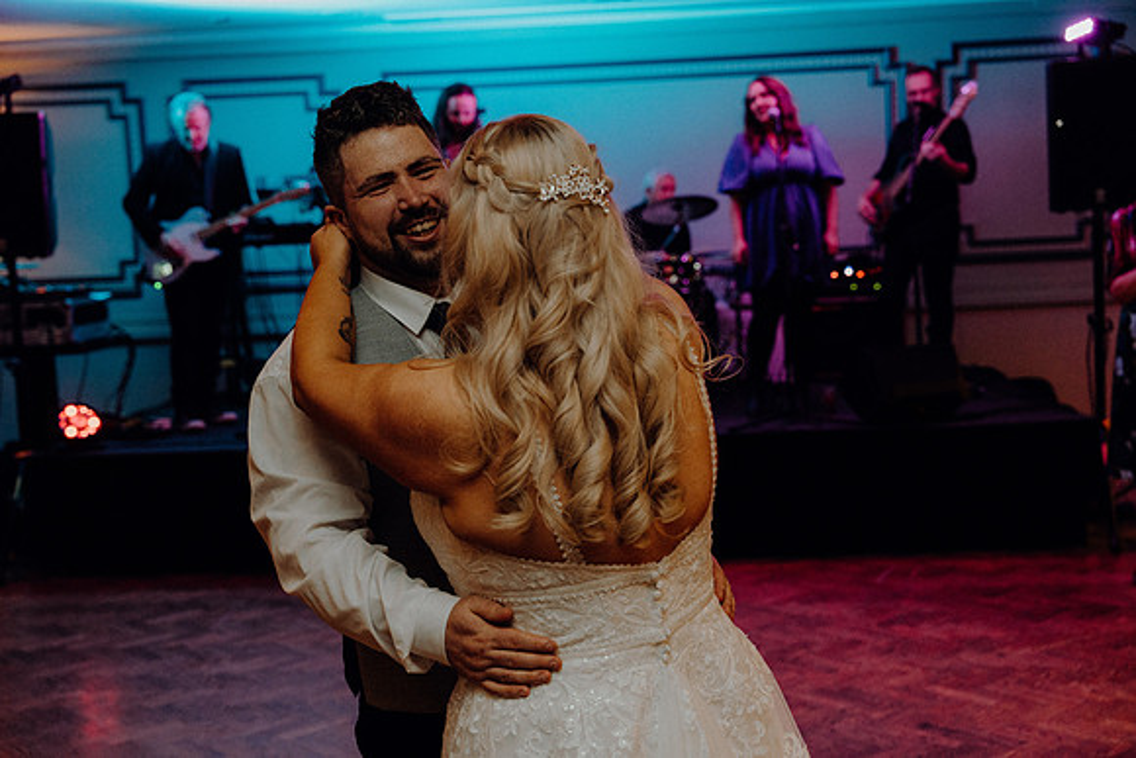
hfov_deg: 41.1
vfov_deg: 28.1
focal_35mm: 48
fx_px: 1515
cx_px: 568
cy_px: 379
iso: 2500
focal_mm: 48
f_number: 3.5
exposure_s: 1/160
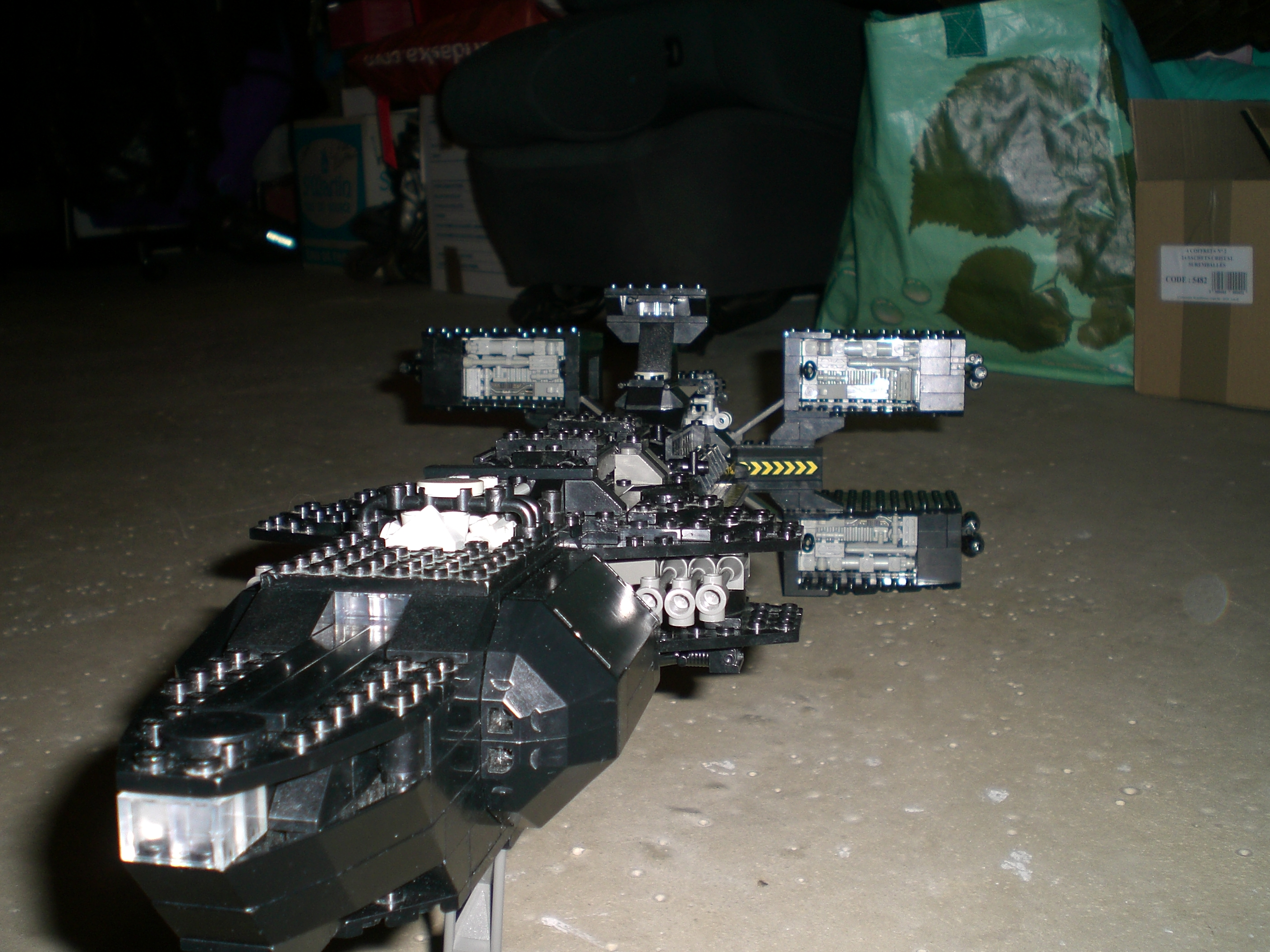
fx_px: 1394
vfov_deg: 37.7
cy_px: 476
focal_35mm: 38
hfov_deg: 49.0
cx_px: 635
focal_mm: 6.3
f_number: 3.1
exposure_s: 1/60
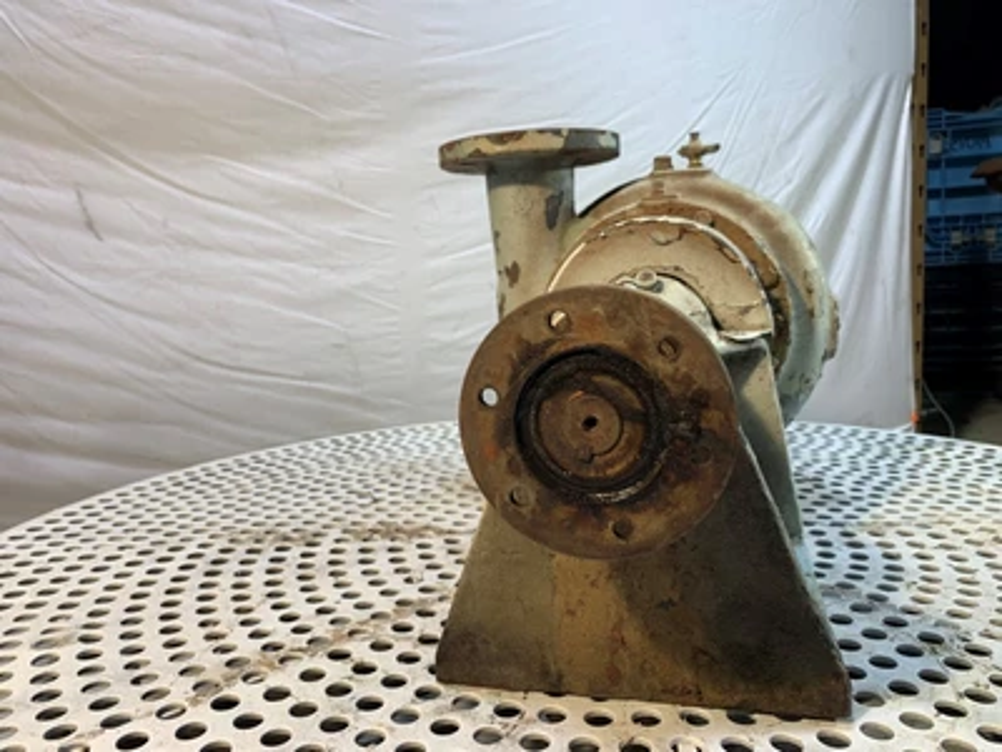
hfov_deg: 67.3
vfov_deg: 53.1
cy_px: 376
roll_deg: +2.0
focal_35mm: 26
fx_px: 753
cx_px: 501
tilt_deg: -8.8
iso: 50
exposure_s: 1/120
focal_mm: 4.25
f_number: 1.8
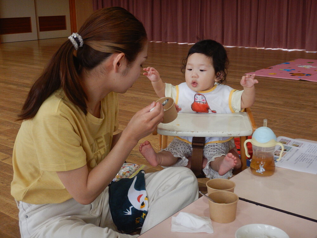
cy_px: 119
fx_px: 440
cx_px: 158
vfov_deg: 30.3
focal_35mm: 48
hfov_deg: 39.7
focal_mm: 8.5
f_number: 4.3
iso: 125
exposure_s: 1/40
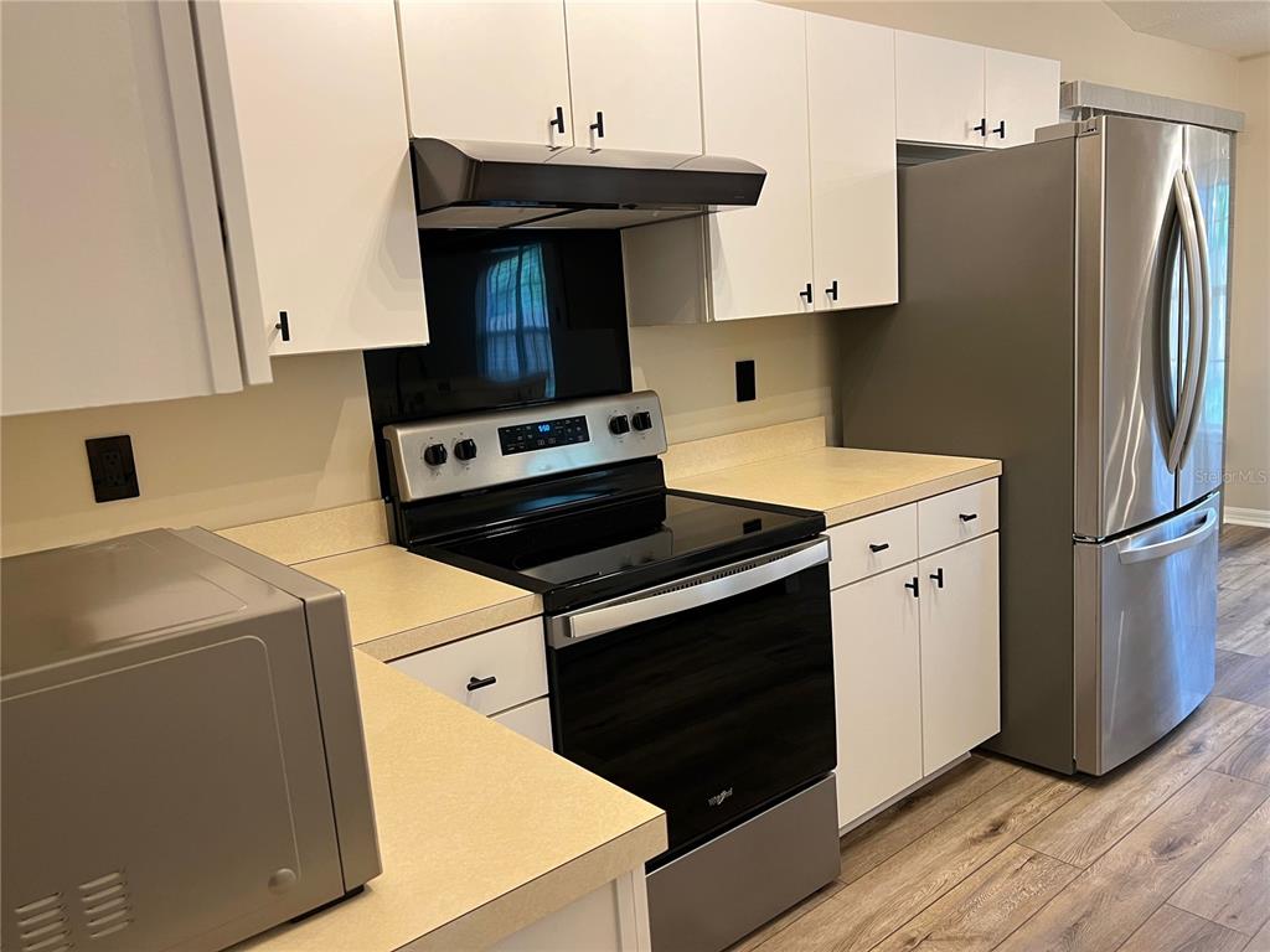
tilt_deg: -11.0
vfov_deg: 53.1
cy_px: 476
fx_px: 954
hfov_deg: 67.3
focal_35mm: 26
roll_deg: +4.2
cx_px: 635
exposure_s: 1/60
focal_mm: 5.7
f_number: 1.5
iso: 200
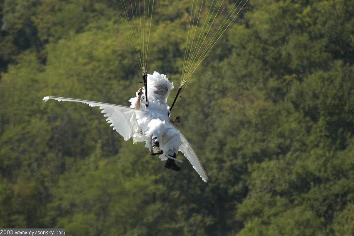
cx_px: 177
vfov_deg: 2.3
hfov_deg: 3.4
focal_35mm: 600
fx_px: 5894
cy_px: 118
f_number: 5.6
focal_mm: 400
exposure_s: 1/750
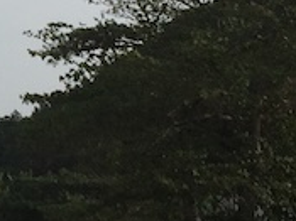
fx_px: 1700
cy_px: -64
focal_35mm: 199
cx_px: -279
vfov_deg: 7.4
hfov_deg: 9.4
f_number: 2.2
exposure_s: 1/2639
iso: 32
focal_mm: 4.15
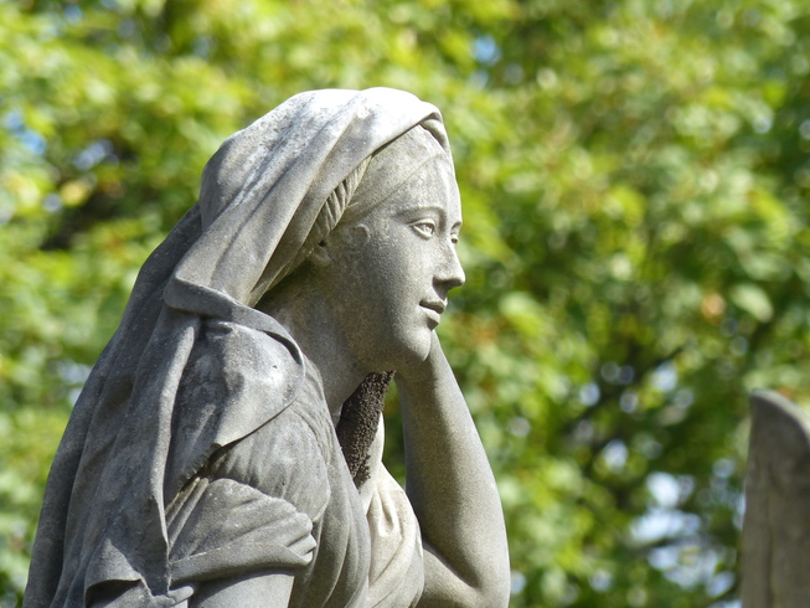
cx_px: 347
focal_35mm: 728
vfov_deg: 2.0
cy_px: 351
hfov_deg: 2.7
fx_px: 17038
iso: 100
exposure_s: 1/400
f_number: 4
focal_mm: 108
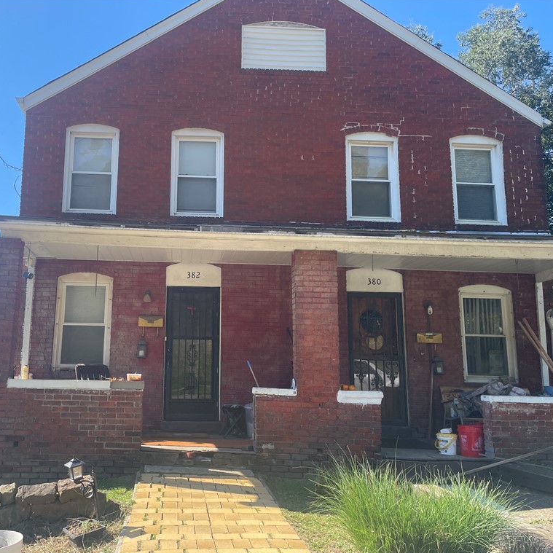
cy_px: 277
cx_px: 195
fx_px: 560
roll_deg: -1.2
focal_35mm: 31
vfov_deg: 52.5
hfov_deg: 51.8
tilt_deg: +10.6
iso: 32
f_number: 1.6
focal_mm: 4.2
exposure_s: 1/1453
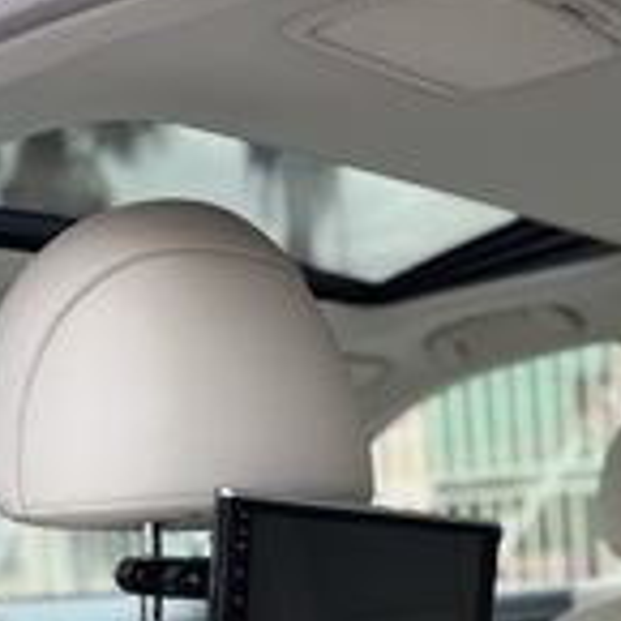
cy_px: 709
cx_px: 542
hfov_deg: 25.1
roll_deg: +2.8
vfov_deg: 23.8
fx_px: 1360
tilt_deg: -6.4
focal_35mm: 67
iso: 80
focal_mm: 6.76
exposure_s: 1/938
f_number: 1.78
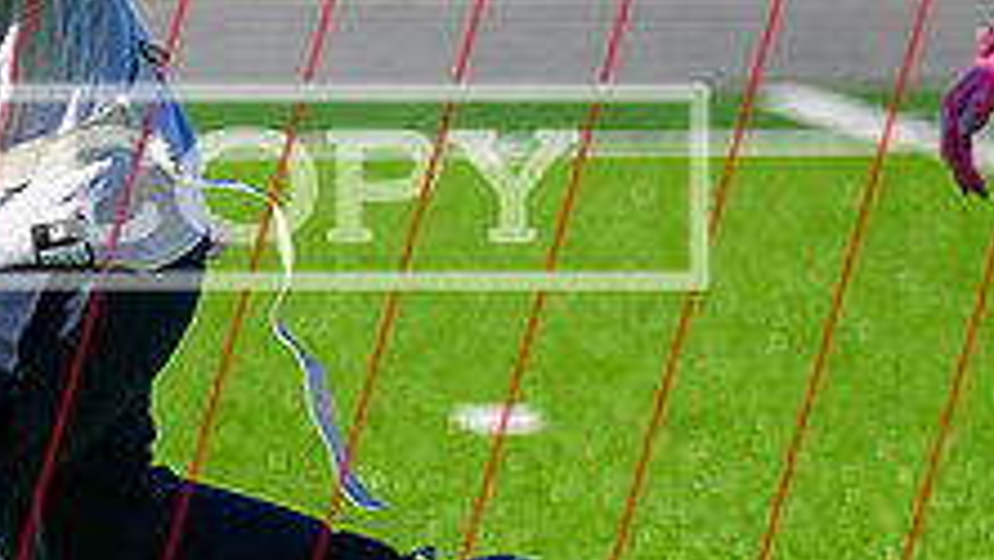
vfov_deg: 1.2
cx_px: -596
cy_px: 892
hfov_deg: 2.1
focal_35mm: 1021
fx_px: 26917
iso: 250
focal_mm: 190
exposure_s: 1/1600
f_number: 4
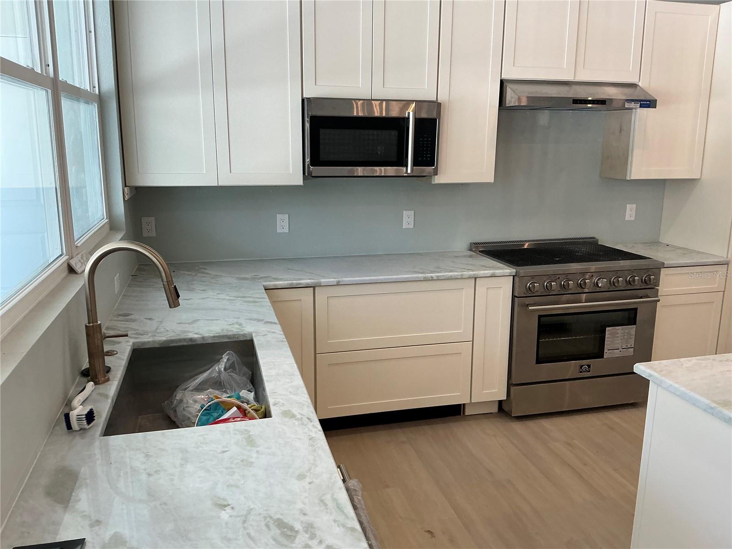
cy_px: 274
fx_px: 592
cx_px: 366
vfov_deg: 49.7
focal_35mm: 28
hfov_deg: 63.4
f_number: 1.8
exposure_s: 1/120
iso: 64
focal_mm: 3
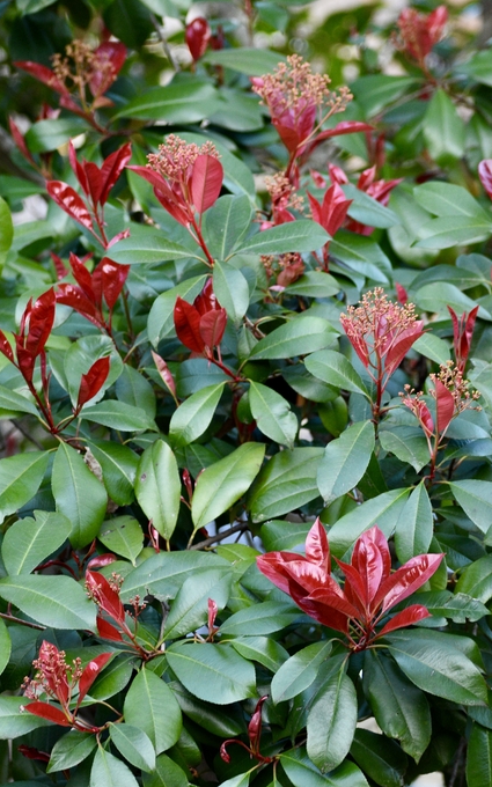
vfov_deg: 9.6
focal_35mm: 219
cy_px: 393
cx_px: 248
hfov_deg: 6.0
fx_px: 4693
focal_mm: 95
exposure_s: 1/160
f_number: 4.8
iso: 800
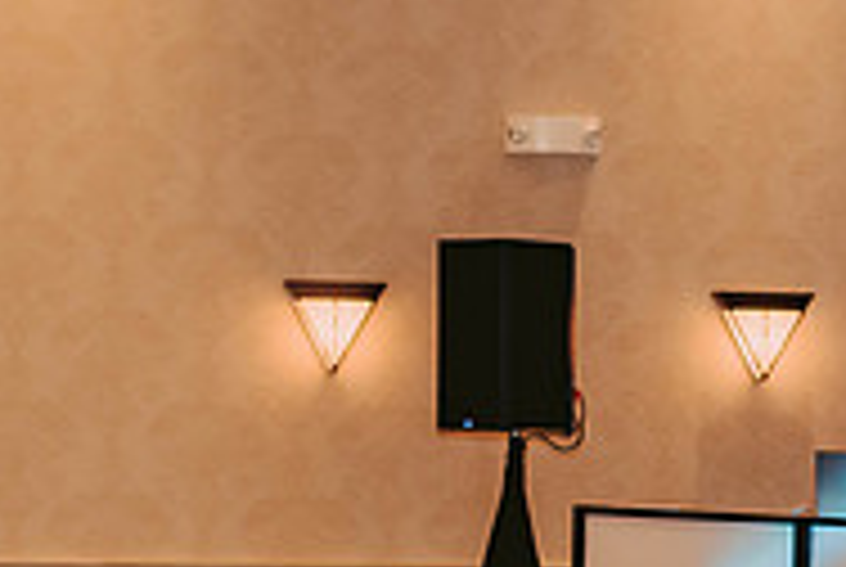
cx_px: 796
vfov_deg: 8.9
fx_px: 3625
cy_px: 470
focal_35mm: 154
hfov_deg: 13.2
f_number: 2.5
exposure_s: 1/125
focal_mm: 50
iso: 800
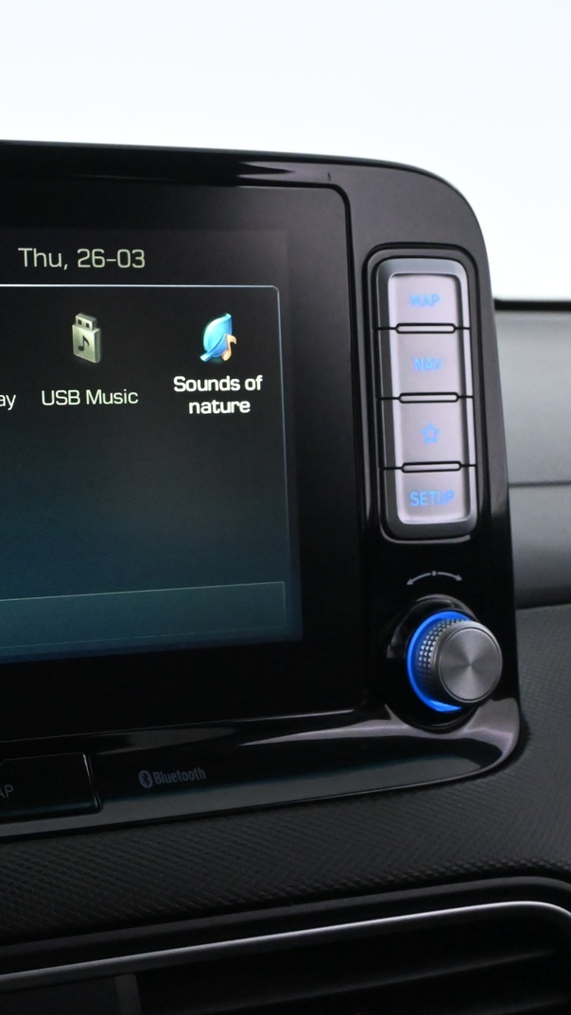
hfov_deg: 21.9
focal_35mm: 50
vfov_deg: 41.5
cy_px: 508
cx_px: -154
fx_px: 1340
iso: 6400
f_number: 5.6
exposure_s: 1/60
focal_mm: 21
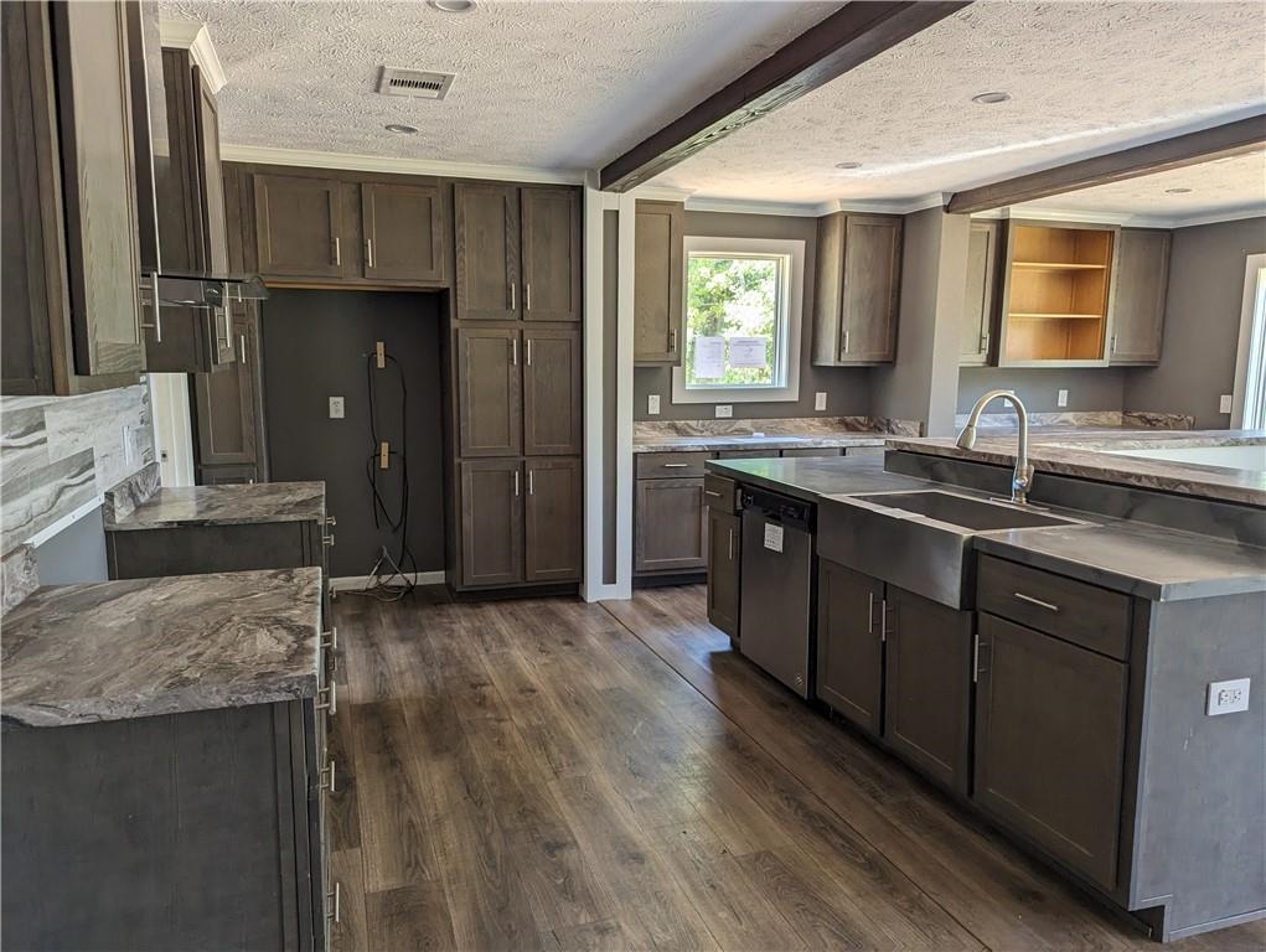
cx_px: 633
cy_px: 476
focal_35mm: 24
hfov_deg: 71.5
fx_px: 879
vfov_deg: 56.9
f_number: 1.85
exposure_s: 1/154
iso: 108
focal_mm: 6.81
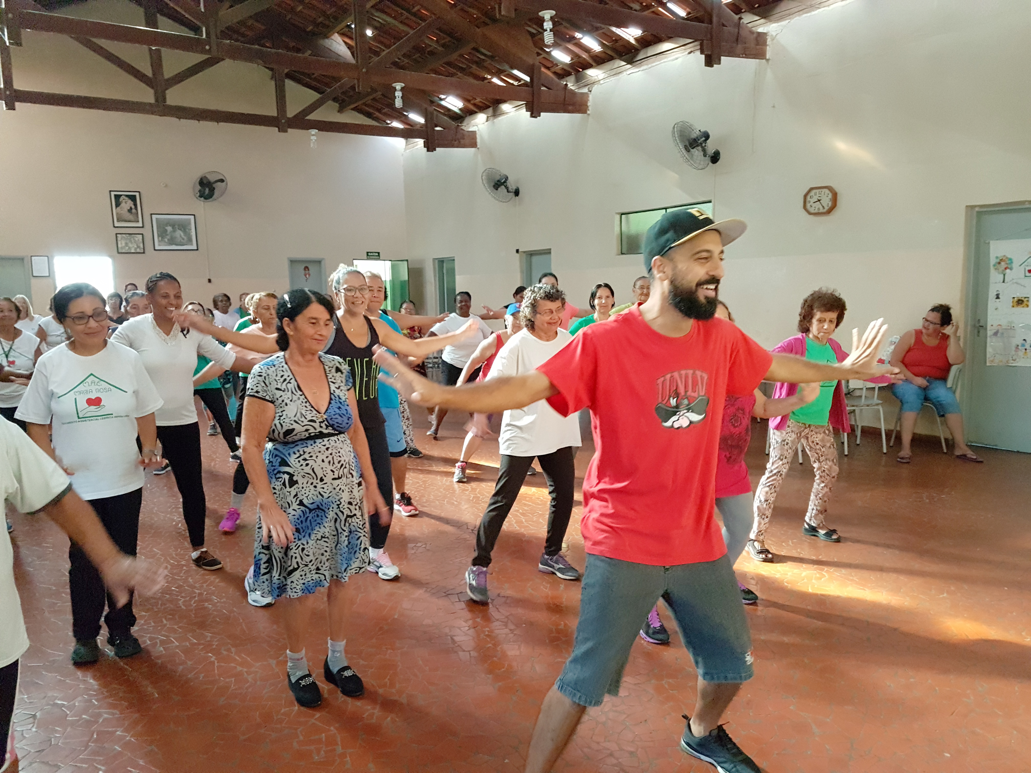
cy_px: 386
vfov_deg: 53.1
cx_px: 516
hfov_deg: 67.3
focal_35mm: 26
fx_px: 774
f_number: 1.7
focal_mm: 4.2
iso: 640
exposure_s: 1/60
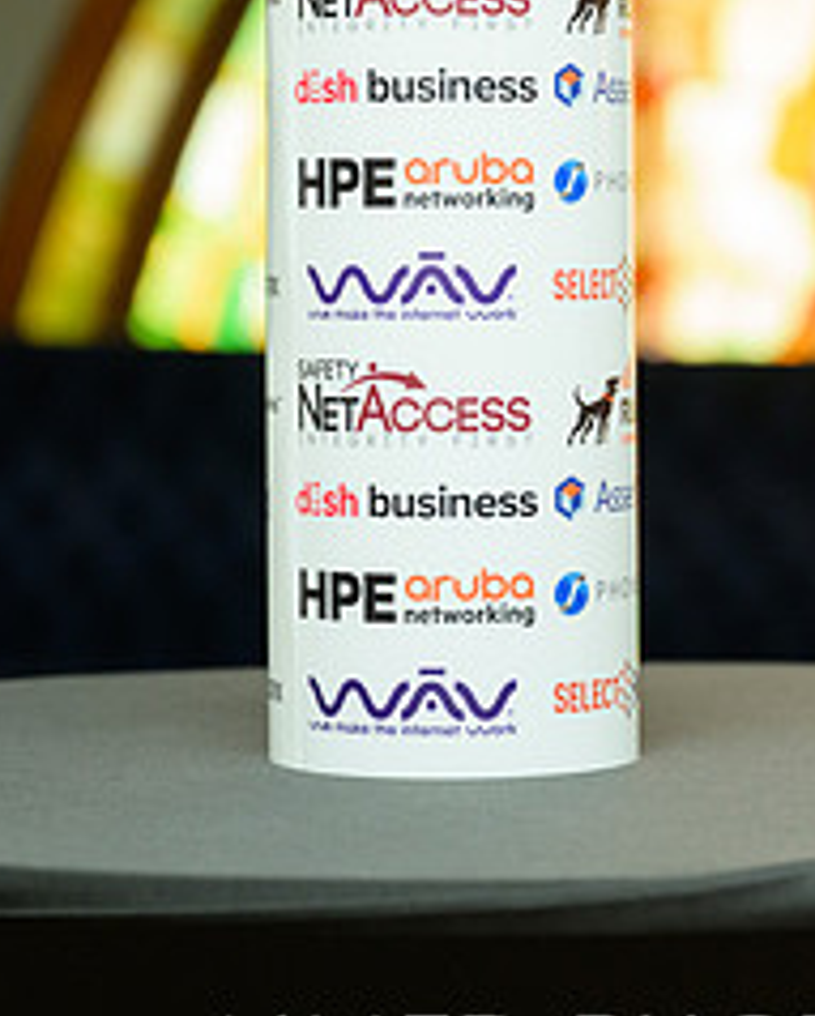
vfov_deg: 12.0
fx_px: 4815
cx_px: 794
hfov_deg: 9.6
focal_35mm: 160
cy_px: 309
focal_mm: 70
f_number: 2.8
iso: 1600
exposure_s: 1/160
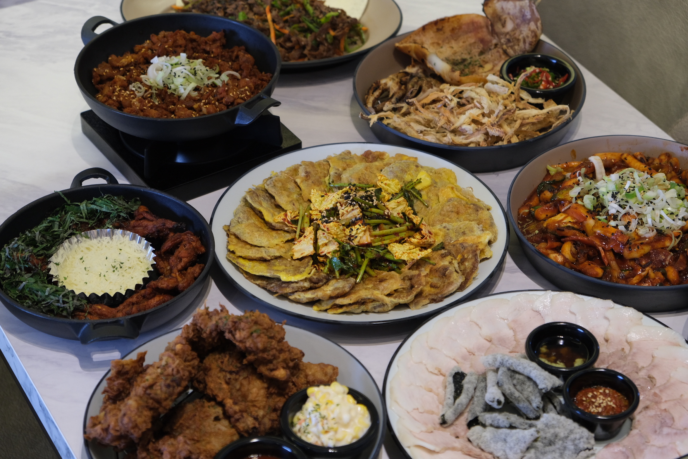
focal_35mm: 83
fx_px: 1586
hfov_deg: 24.5
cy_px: 230
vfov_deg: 16.5
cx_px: 344
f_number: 4
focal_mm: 55
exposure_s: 1/40
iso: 640
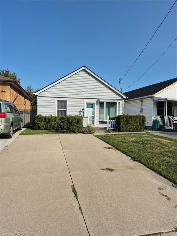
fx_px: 157
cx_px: 88
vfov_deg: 73.9
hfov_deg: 58.9
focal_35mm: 23
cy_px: 118
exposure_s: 1/2440
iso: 25
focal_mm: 5.4
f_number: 1.8
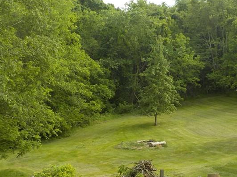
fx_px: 397
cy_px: 122
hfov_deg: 32.7
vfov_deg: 25.0
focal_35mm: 58
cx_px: 171
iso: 125
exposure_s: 1/320
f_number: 3.3
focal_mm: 4.1
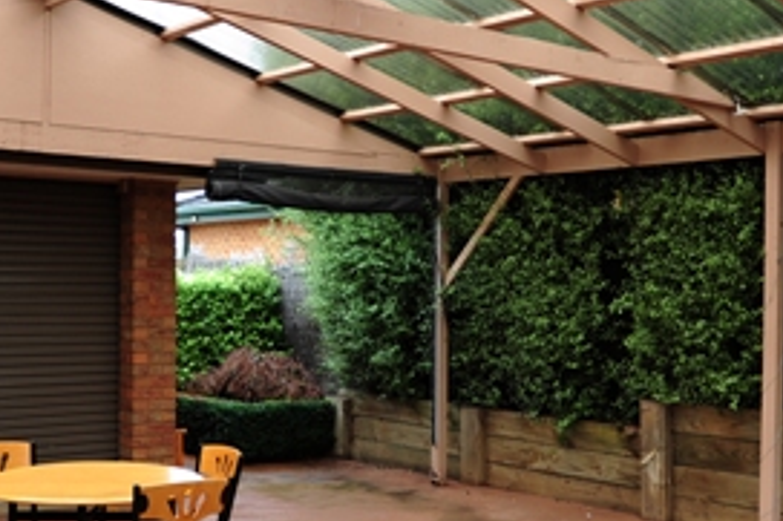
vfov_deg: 26.9
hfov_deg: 39.6
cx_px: 397
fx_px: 1087
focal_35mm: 50
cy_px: 305
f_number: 2.8
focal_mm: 17
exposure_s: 1/125
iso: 100
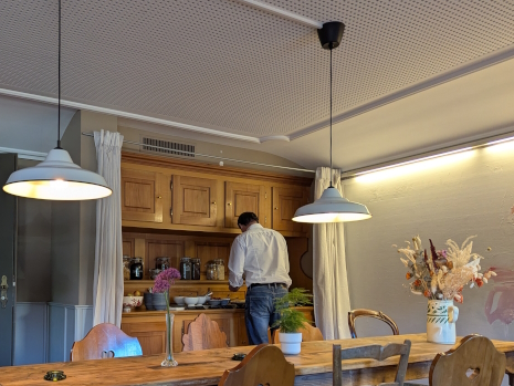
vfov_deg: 42.3
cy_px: 264
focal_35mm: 33
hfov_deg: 54.4
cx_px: 180
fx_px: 490
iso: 543
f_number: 1.85
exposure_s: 1/120
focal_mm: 6.81
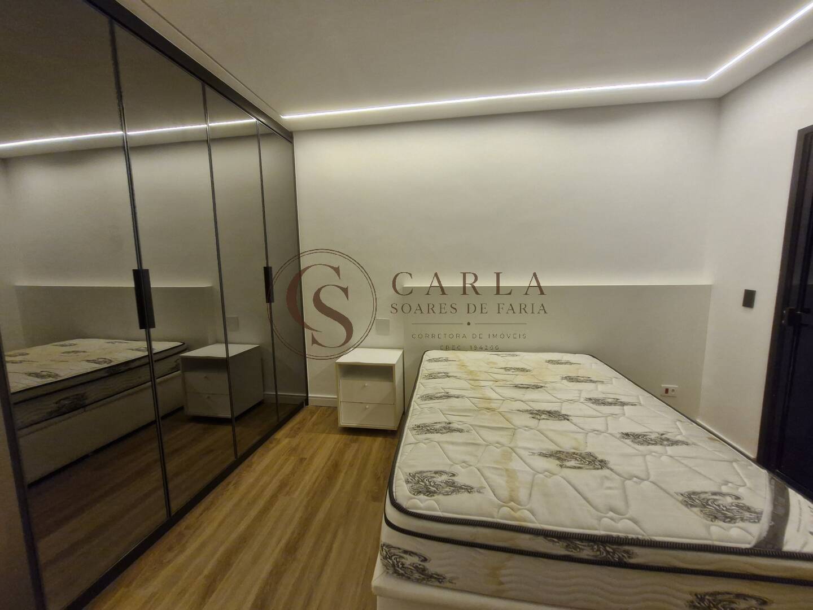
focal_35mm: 13
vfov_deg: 89.9
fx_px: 305
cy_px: 305
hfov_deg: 106.2
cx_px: 406
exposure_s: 1/60
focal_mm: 1.74
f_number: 2.2
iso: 250
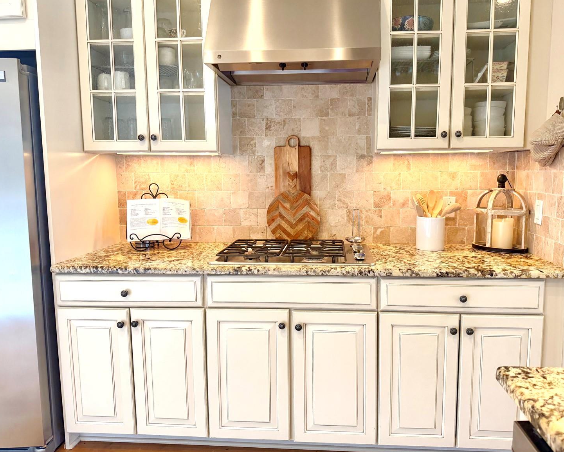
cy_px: 225
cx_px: 303
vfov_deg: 54.9
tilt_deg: -7.3
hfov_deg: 65.9
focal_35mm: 26
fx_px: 434
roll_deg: +0.1
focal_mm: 6.76
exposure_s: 1/60
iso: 200
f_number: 1.78
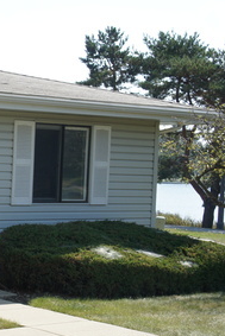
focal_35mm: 95
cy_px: 195
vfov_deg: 21.4
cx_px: -110
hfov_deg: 13.6
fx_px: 889
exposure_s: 1/250
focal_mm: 28
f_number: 8
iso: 200
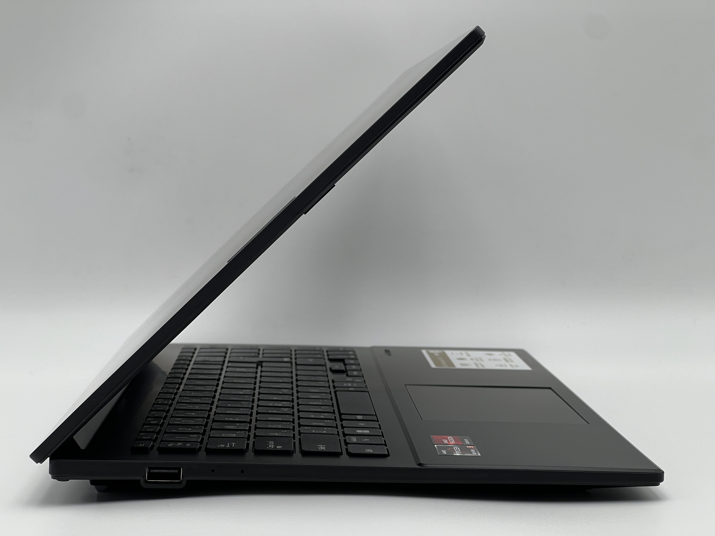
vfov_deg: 19.1
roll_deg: +0.3
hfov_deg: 25.3
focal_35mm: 77
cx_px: 358
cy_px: 268
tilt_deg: -4.0
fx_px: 1590
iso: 32
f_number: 2.8
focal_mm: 9
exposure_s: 1/140
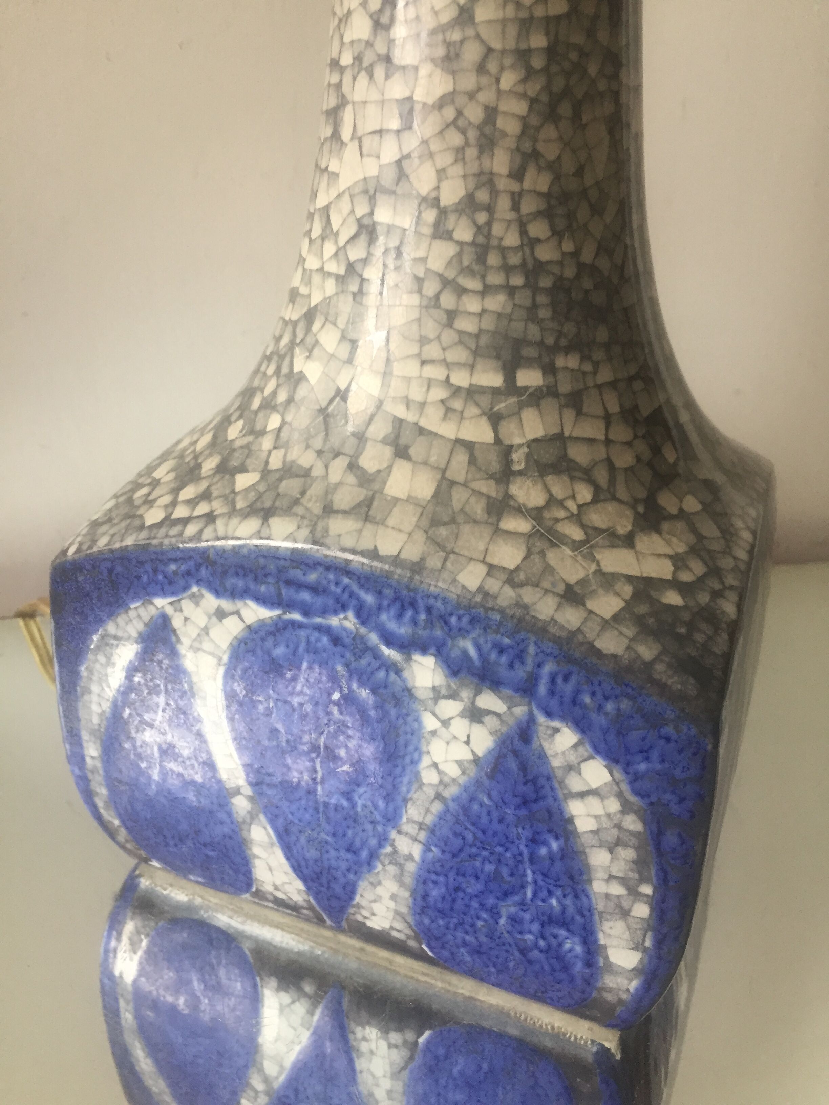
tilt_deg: -26.1
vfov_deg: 61.7
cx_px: 414
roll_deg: -0.5
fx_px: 926
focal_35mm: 29
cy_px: 552
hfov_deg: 48.2
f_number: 2.2
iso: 125
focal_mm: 4.15
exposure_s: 1/33
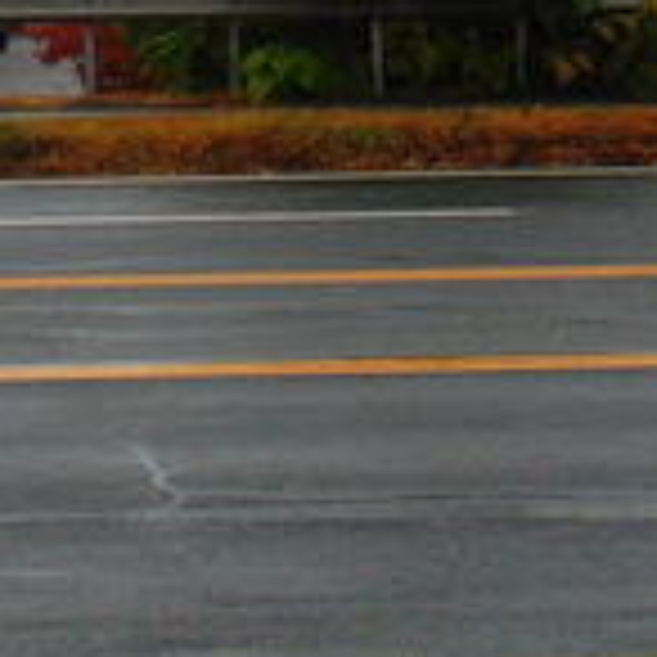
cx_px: -220
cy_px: -225
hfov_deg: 6.3
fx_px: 5905
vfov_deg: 6.3
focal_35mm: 275
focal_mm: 12.8
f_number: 3.7
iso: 100
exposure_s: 1/30
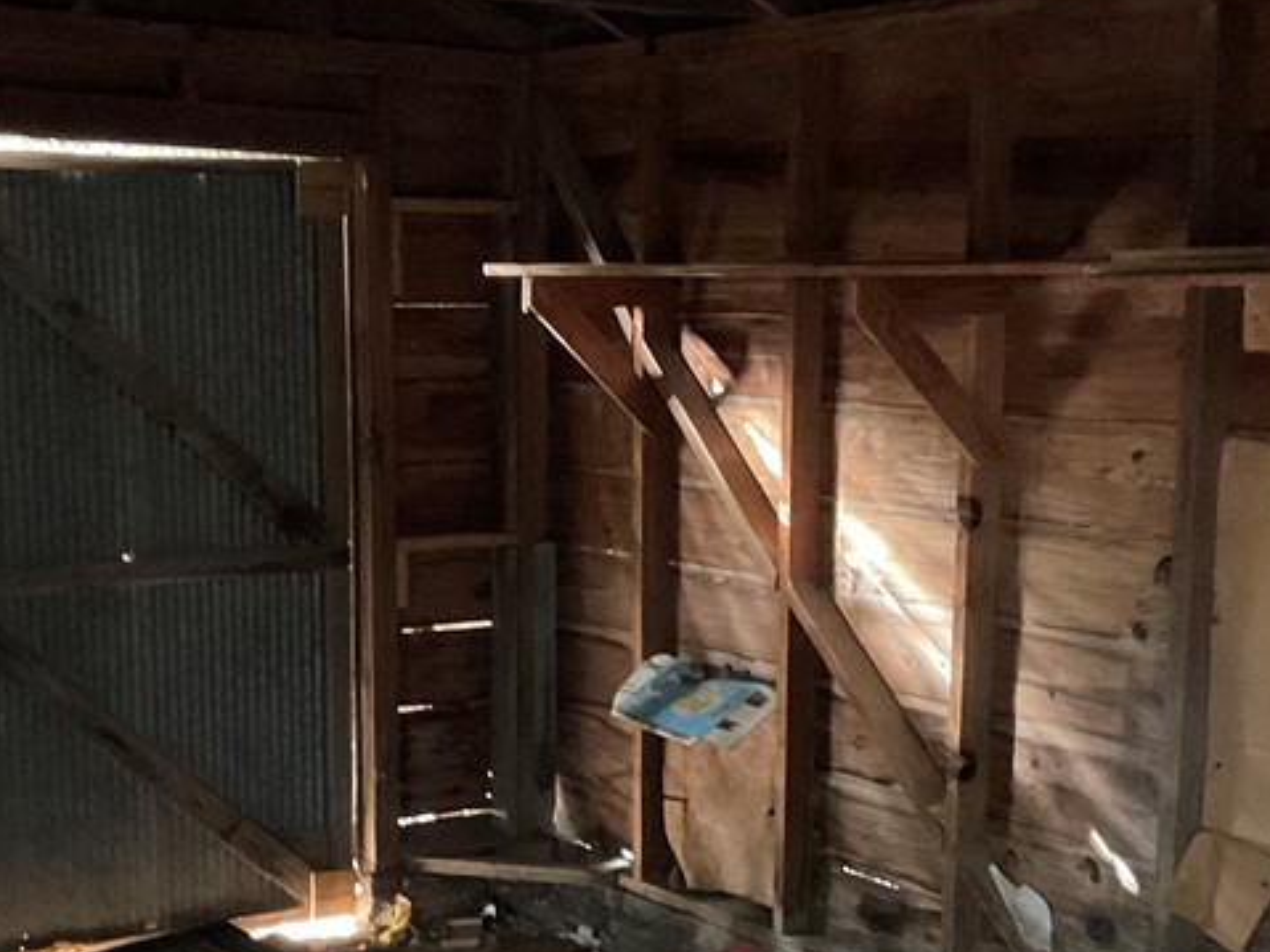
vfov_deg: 23.5
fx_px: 2274
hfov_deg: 31.2
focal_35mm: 62
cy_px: 650
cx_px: 623
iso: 640
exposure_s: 1/23
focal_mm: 3
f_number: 1.8
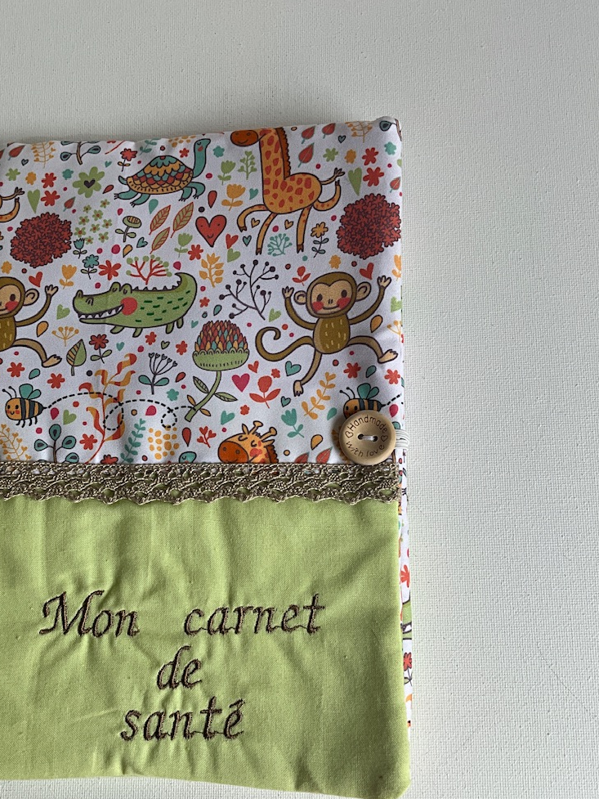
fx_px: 877
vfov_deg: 48.7
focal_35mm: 38
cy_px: 474
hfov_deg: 37.6
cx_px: 237
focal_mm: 3
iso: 25
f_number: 1.8
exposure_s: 1/272
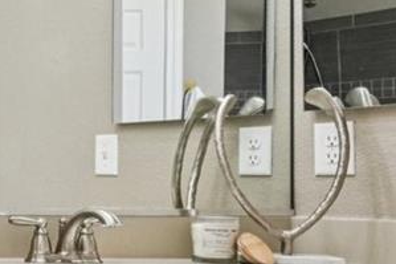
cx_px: -638
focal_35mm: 75
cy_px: 165
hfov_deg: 13.7
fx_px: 825
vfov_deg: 18.1
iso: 64
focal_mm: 14
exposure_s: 1/15
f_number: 11
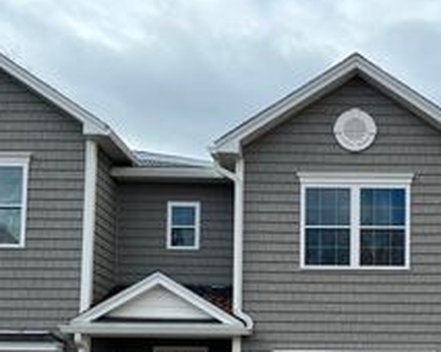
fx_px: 717
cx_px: 379
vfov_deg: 25.8
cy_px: 374
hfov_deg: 32.8
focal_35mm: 55
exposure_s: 1/1339
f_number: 1.78
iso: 80
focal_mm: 6.86
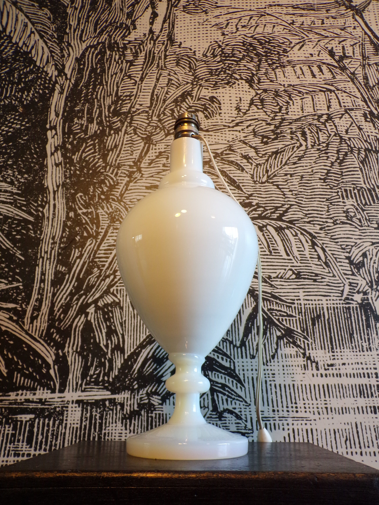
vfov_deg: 63.4
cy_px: 252
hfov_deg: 49.7
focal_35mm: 28
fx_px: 409
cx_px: 190
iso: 200
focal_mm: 5
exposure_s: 1/30
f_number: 3.1
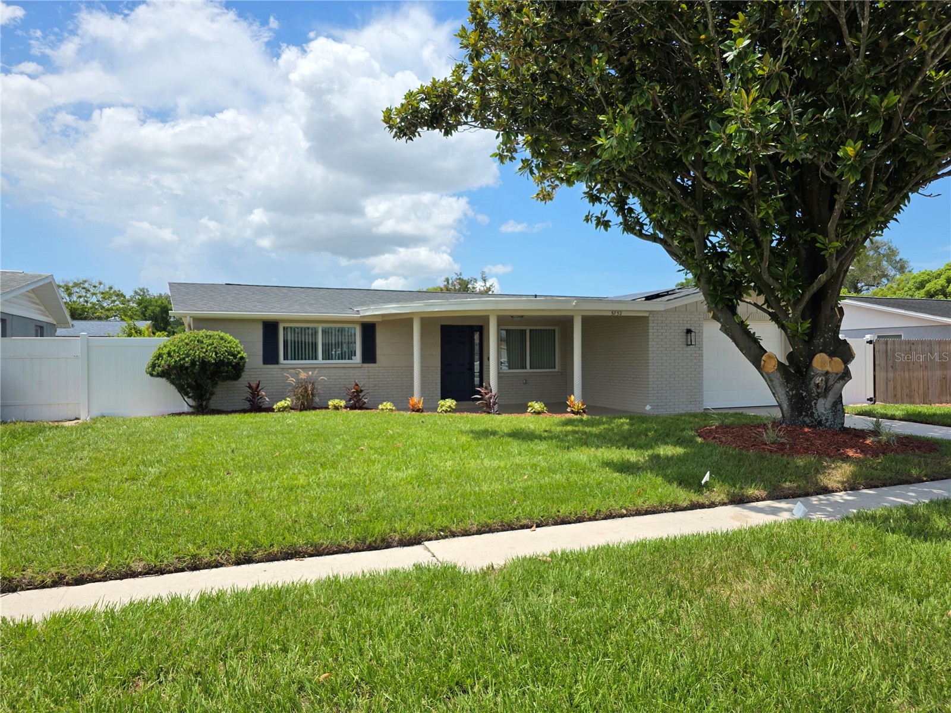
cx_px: 476
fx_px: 632
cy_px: 356
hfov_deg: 73.9
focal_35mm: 23
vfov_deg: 58.9
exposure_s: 1/5958
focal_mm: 6.3
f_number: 1.7
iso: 80
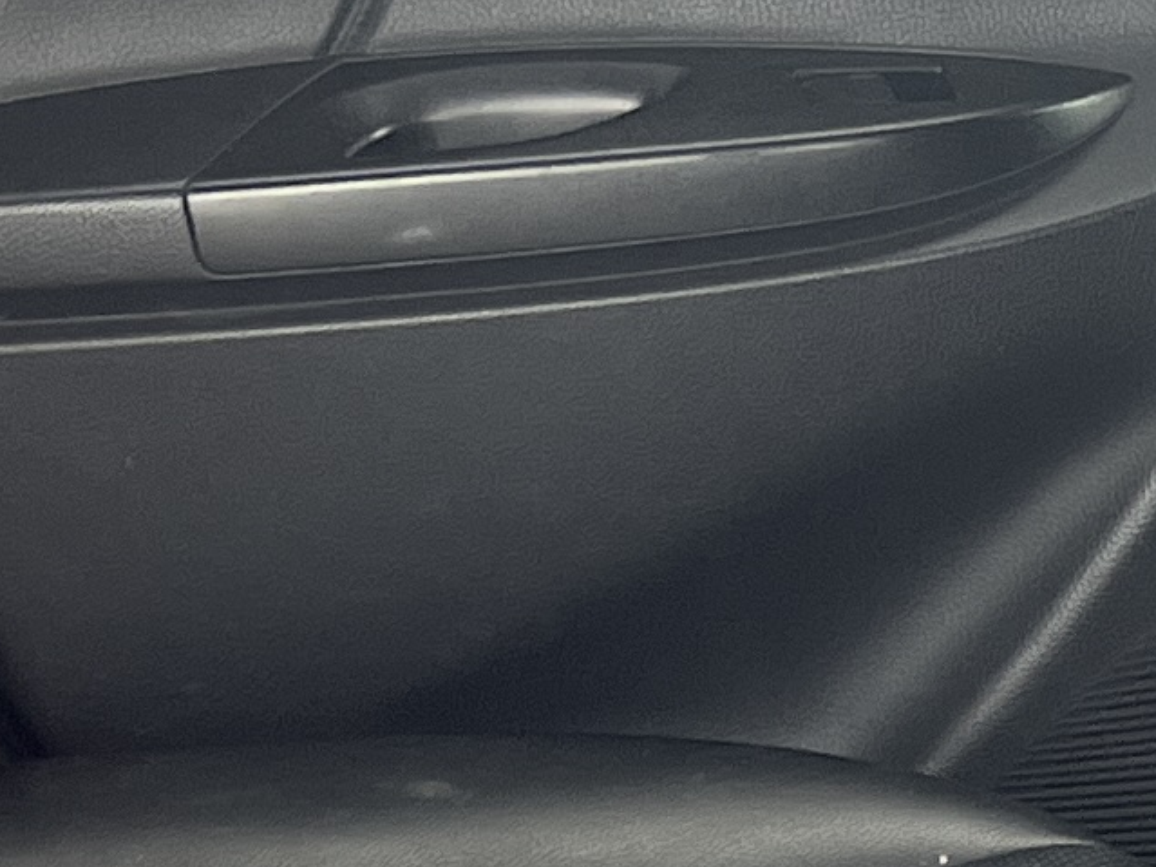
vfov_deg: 8.4
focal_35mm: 164
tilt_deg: -29.9
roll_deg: -5.3
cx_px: 1203
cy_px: 2024
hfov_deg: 11.9
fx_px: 5476
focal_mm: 5.7
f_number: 1.5
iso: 80
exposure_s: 1/121
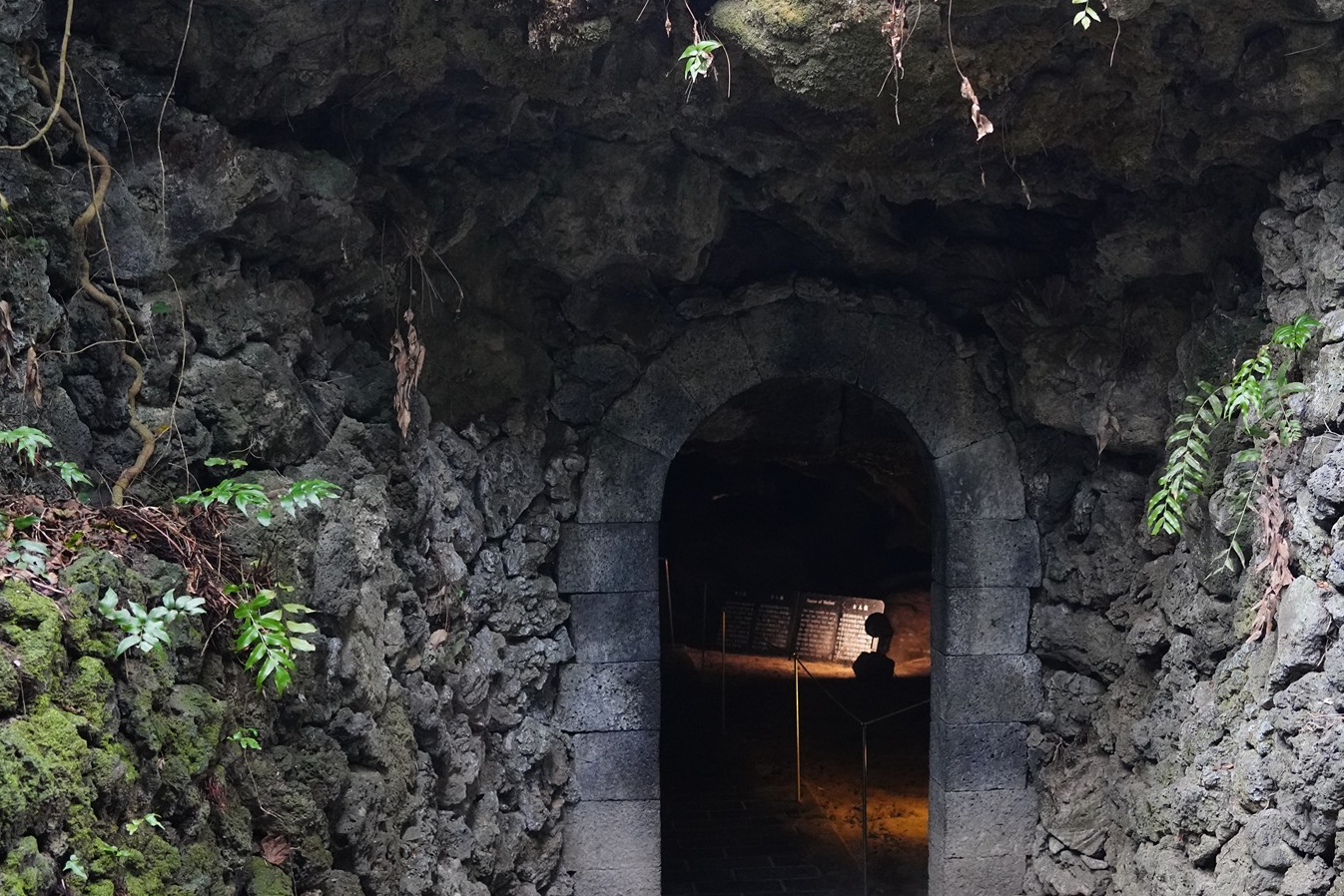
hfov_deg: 38.1
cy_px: 452
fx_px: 1942
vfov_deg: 26.0
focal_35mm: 52
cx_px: 782
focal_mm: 35
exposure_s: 1/100
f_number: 3.5
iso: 6400
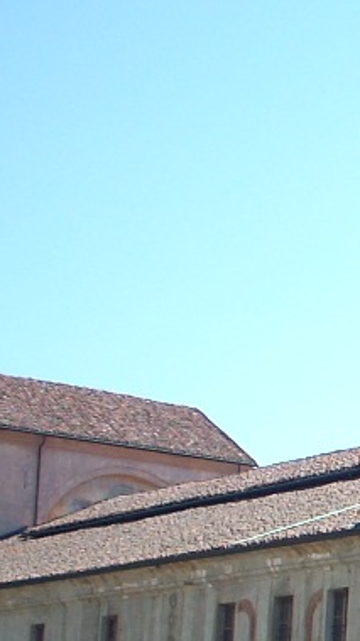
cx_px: 777
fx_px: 2309
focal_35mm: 136
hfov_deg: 8.4
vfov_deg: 15.7
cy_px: 482
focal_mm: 6.2
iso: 64
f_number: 5.6
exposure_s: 1/125
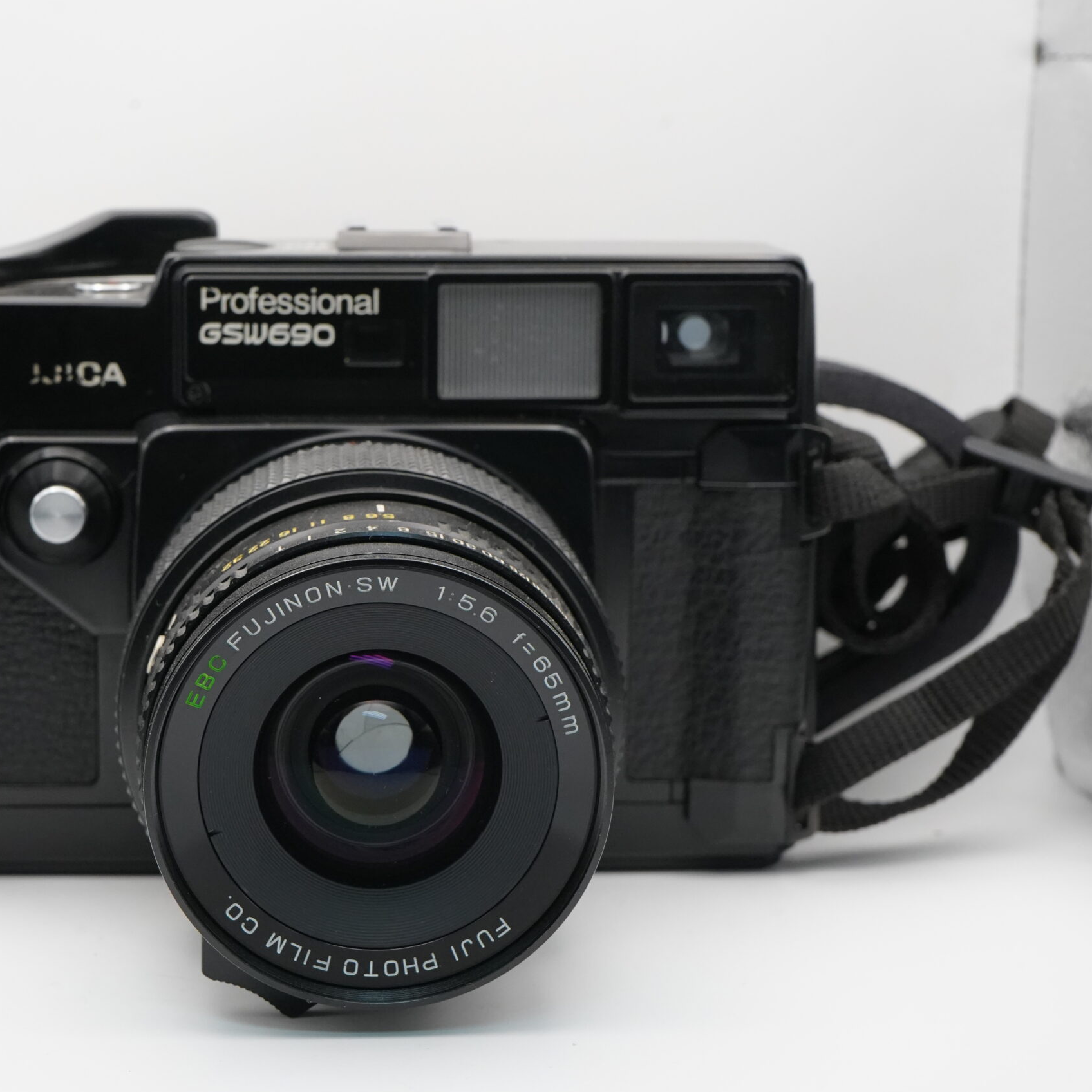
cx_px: 424
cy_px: 548
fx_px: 2427
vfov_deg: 25.4
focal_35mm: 68
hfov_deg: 25.3
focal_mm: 53
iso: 4000
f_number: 11
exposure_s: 1/125
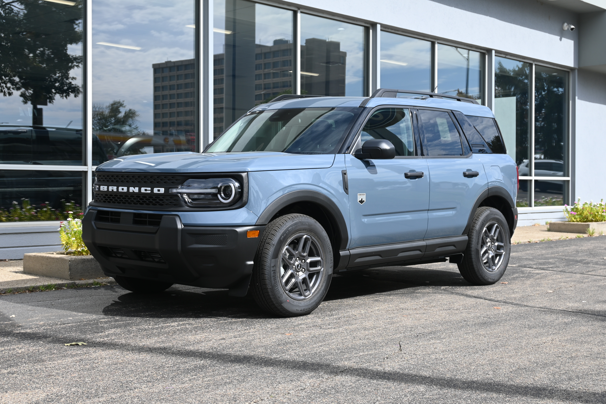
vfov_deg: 29.4
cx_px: 303
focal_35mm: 46
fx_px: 770
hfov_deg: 43.0
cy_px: 202
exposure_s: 1/320
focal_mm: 30.5
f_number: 6.3
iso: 100
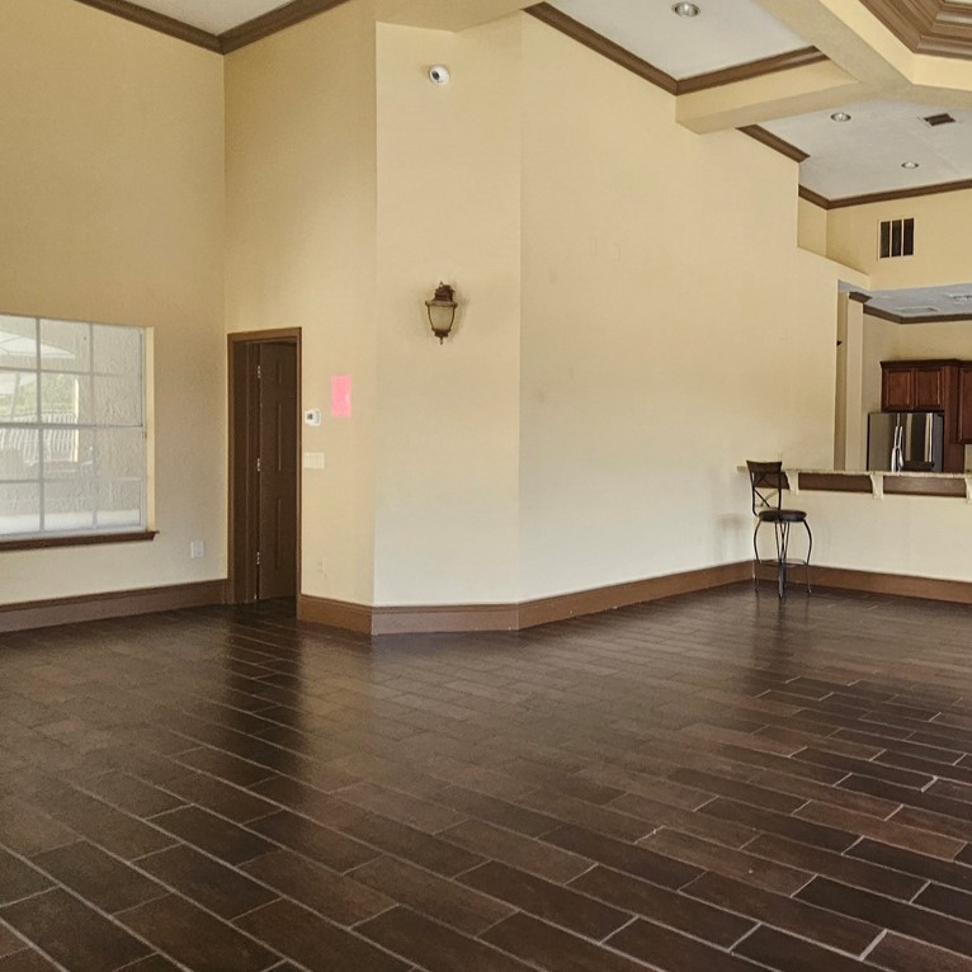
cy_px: 477
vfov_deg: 65.0
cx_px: 822
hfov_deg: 58.3
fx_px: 762
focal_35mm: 24
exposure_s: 1/60
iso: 100
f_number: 2.2
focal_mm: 2.2
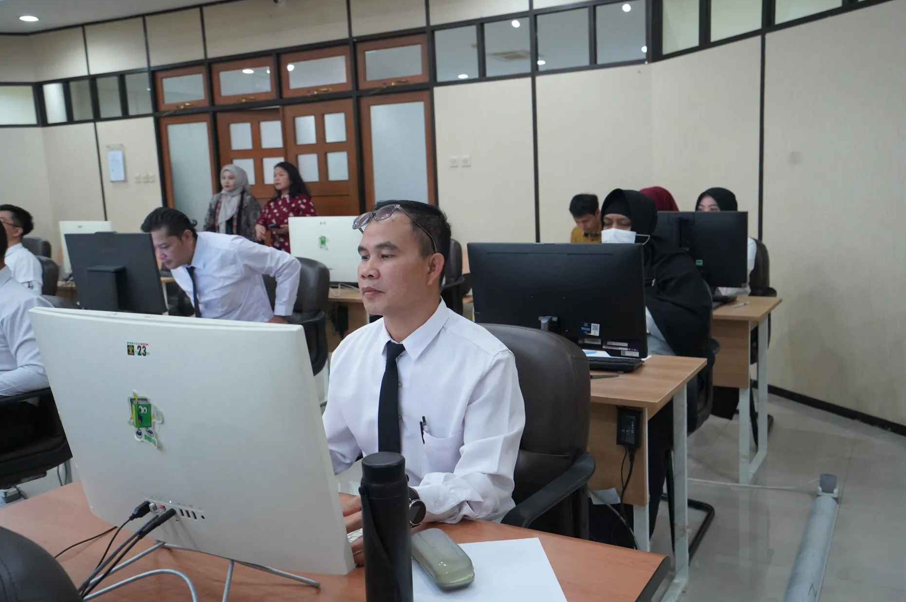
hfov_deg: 58.7
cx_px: 464
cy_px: 296
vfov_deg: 41.1
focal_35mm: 32
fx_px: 805
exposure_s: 1/100
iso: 10000
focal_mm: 31
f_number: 5.6
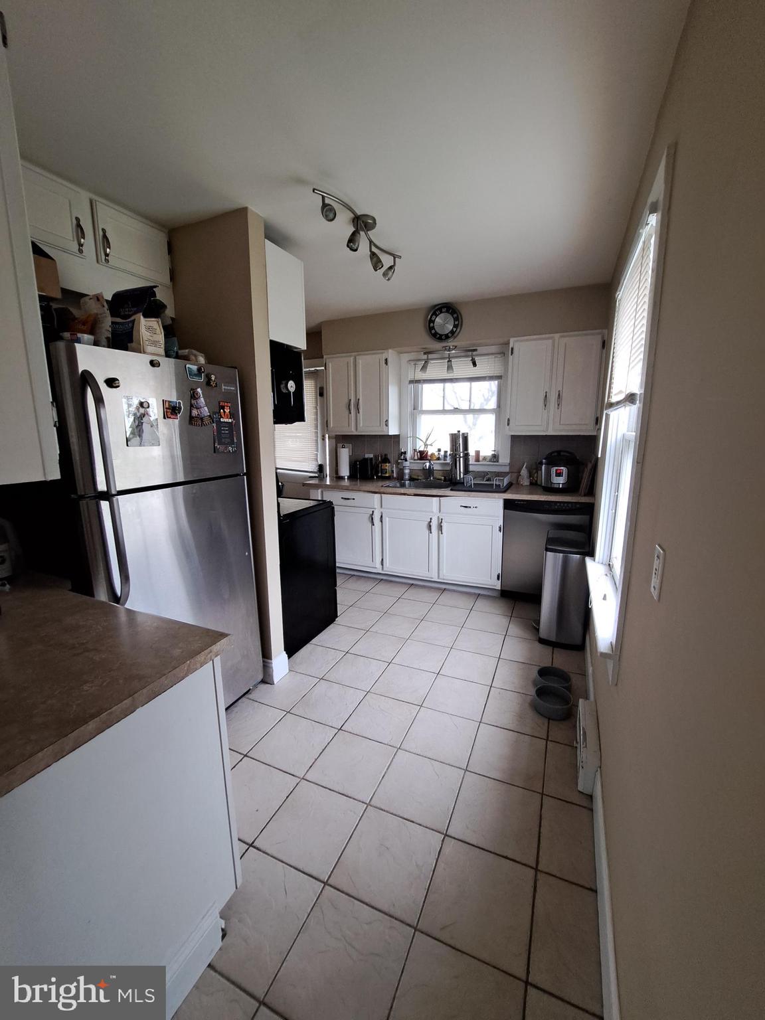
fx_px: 383
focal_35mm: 13
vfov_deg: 106.2
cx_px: 382
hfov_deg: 89.9
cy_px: 510
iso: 125
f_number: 2.2
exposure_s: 1/50
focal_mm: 1.74
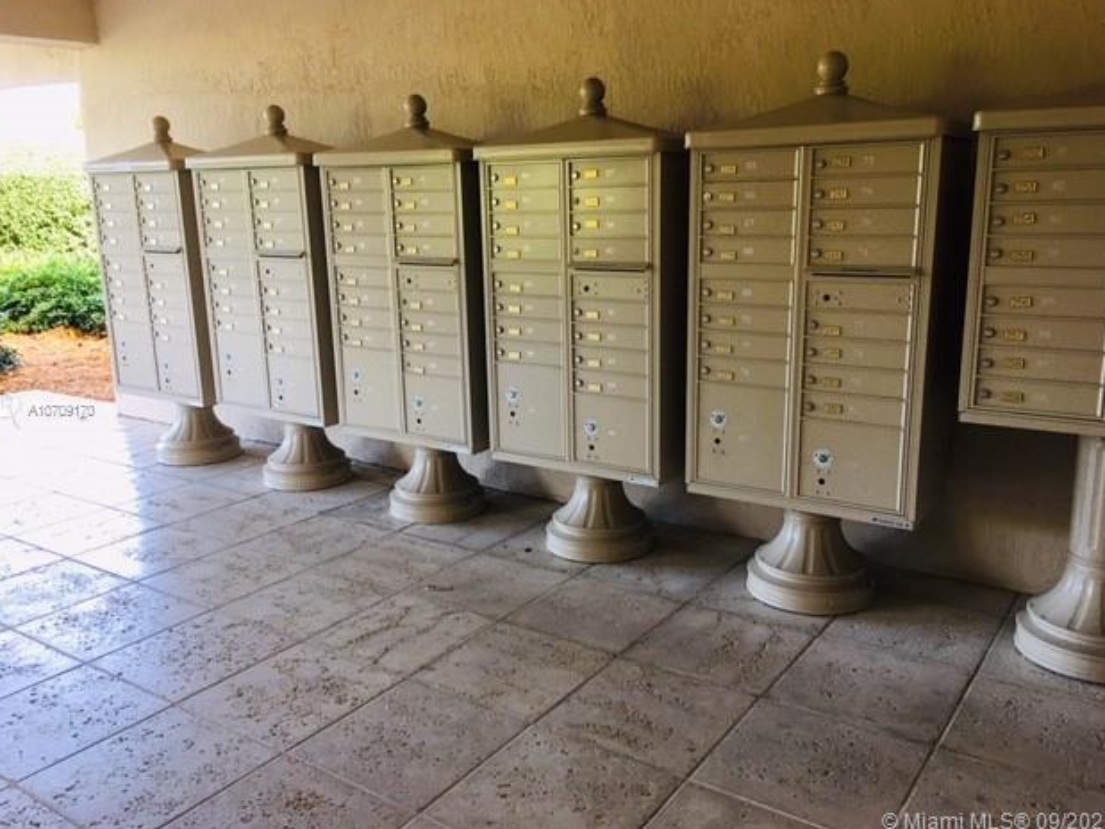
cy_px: 409
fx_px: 957
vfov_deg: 46.8
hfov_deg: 60.0
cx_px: 553
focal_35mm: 30
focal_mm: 4.15
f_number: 2.2
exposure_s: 1/30
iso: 40
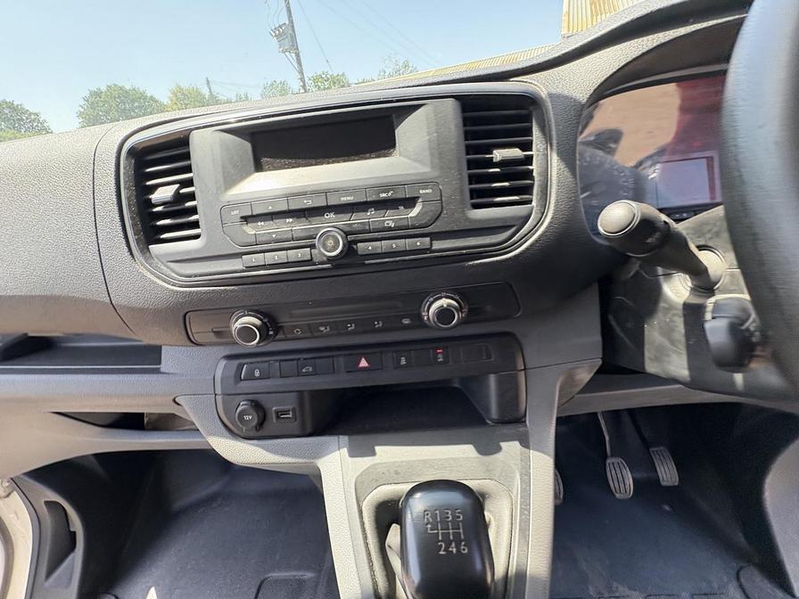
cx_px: 400
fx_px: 323
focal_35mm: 14
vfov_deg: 85.7
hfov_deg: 102.1
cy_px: 300
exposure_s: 1/111
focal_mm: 2.22
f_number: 2.2
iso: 125
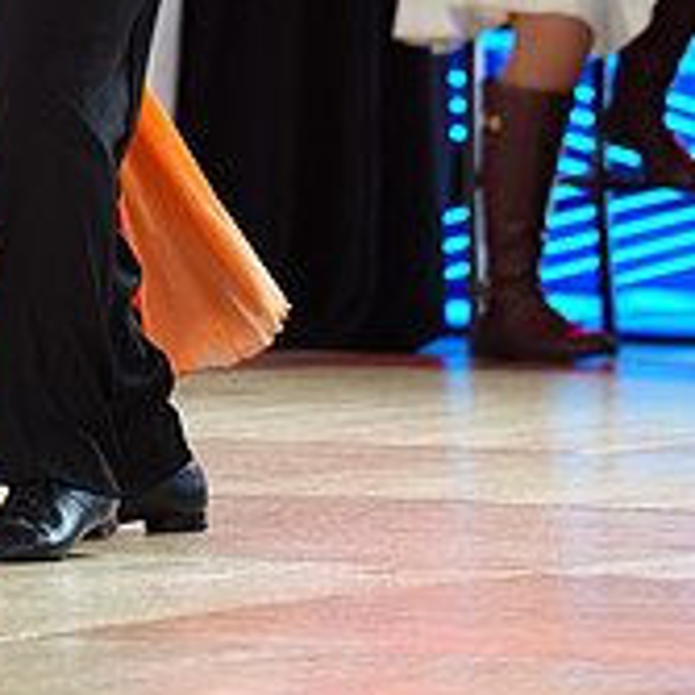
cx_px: -52
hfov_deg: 3.0
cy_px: -470
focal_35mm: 591
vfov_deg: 3.0
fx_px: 13425
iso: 800
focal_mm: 200
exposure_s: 1/400
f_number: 2.8
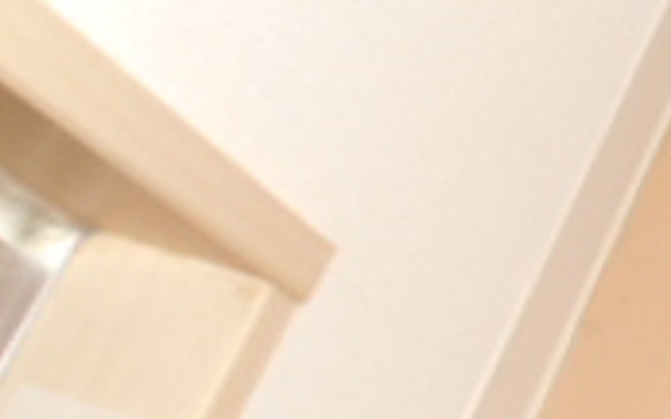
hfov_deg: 16.7
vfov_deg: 12.7
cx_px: 1230
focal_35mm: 102
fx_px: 1865
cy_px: 31
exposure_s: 1/25
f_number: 3.4
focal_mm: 4.7
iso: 80
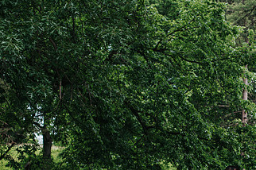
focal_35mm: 90
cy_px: 149
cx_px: 185
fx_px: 639
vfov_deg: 15.0
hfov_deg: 22.5
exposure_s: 1/400
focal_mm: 50
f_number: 3.2
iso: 280
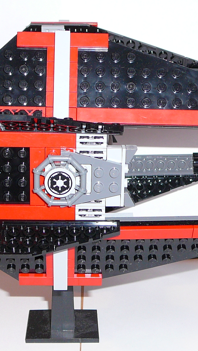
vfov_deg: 25.9
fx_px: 765
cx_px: 90
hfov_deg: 14.7
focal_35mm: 82
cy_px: 175
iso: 100
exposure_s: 1/30
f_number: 3.2
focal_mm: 6.7
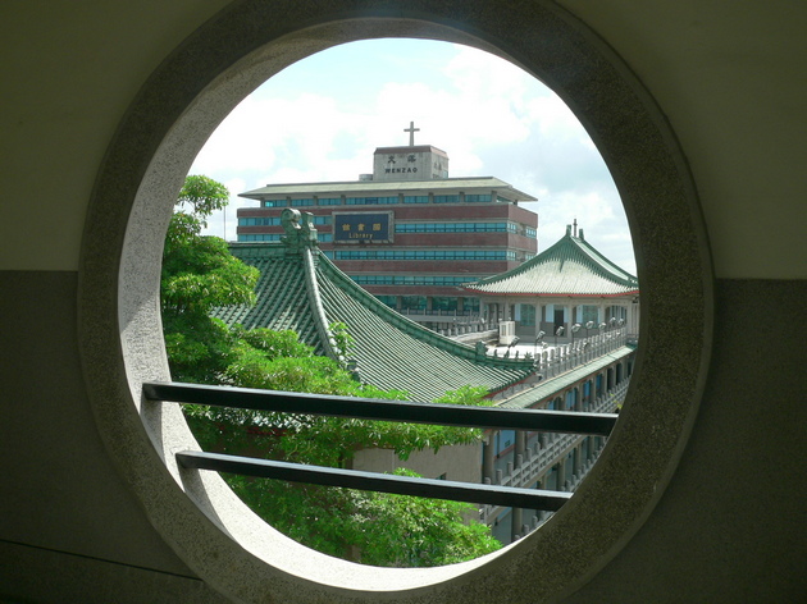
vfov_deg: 39.6
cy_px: 302
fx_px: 839
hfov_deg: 51.4
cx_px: 404
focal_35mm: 36
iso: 80
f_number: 4
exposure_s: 1/400
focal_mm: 6
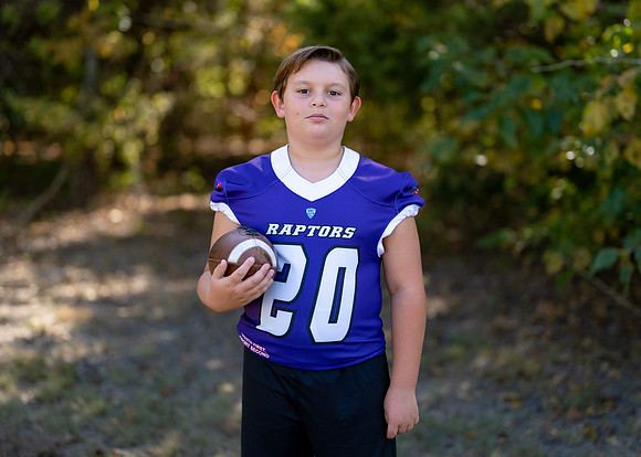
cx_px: 327
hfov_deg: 33.1
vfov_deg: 24.0
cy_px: 213
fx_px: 1077
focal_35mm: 59
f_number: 1.2
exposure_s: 1/2000
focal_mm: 50
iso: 100
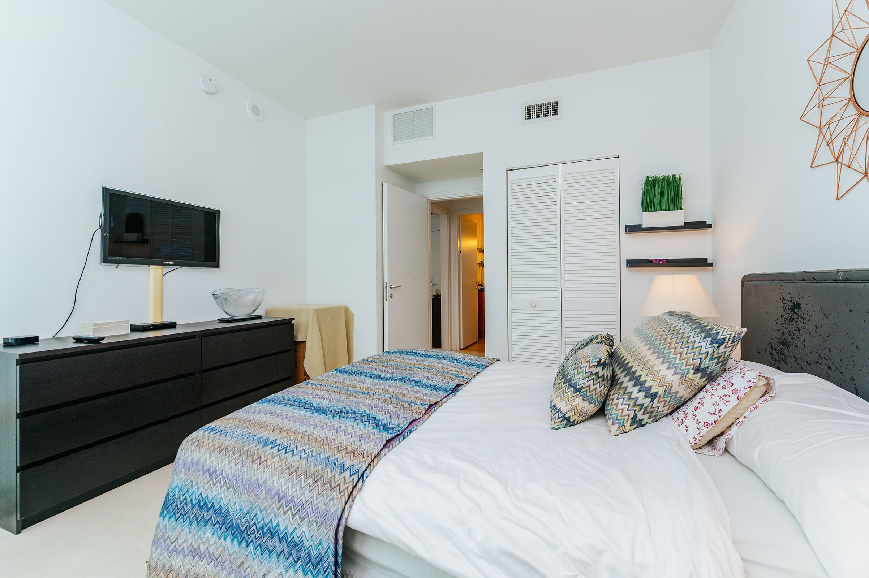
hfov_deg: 100.4
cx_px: 434
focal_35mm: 15
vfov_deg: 77.2
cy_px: 289
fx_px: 362
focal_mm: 15
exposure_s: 1/10
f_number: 7.1
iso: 320
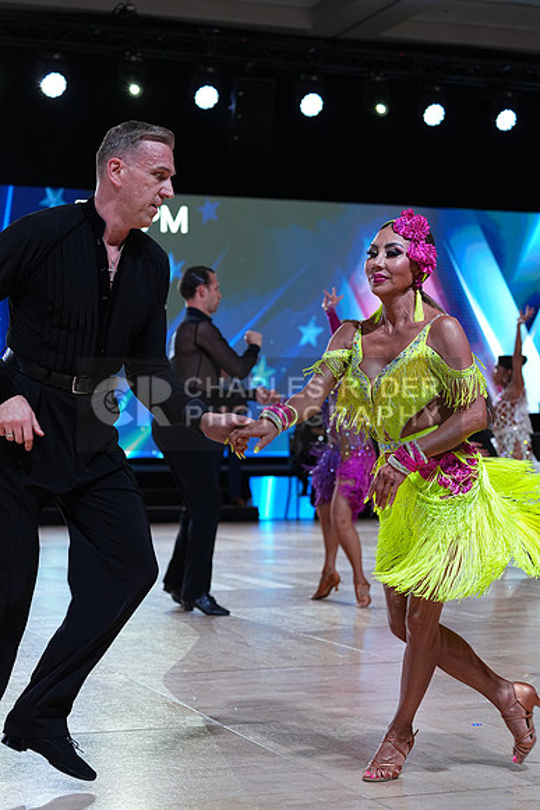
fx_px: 1574
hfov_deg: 19.5
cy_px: 405
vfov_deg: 28.8
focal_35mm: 70
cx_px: 270
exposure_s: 1/500
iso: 1000
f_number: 4
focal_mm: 70
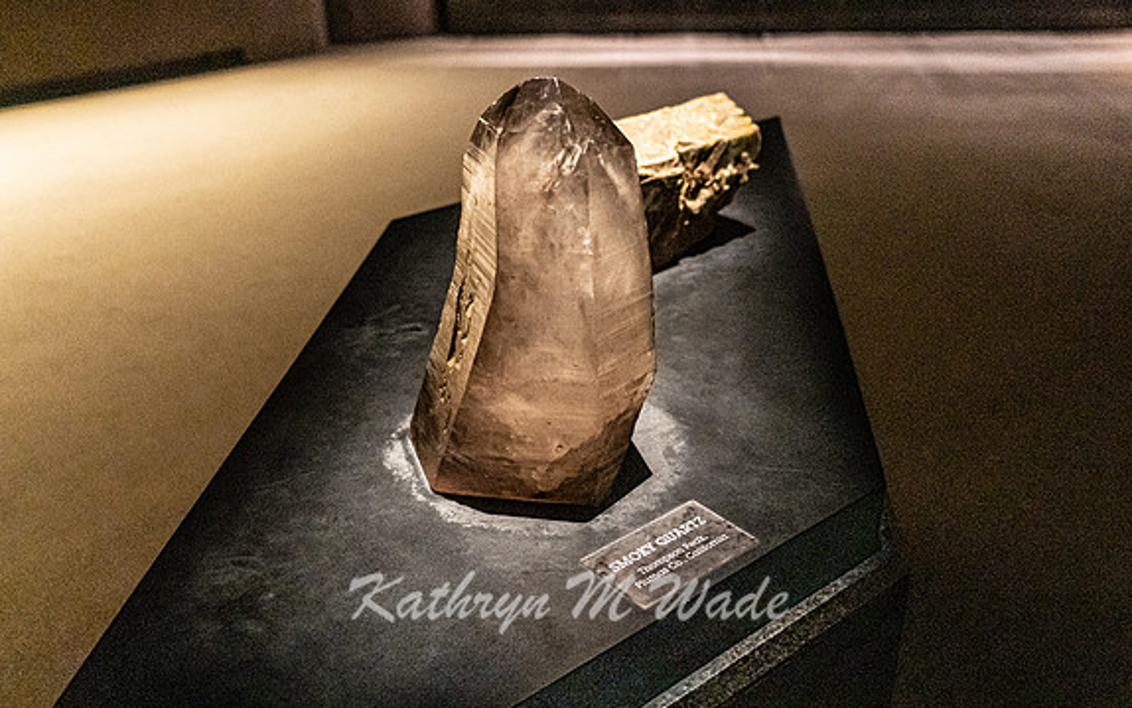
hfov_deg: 56.7
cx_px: 568
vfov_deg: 37.3
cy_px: 336
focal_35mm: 34
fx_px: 1049
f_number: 4
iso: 5000
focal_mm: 33
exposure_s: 1/50
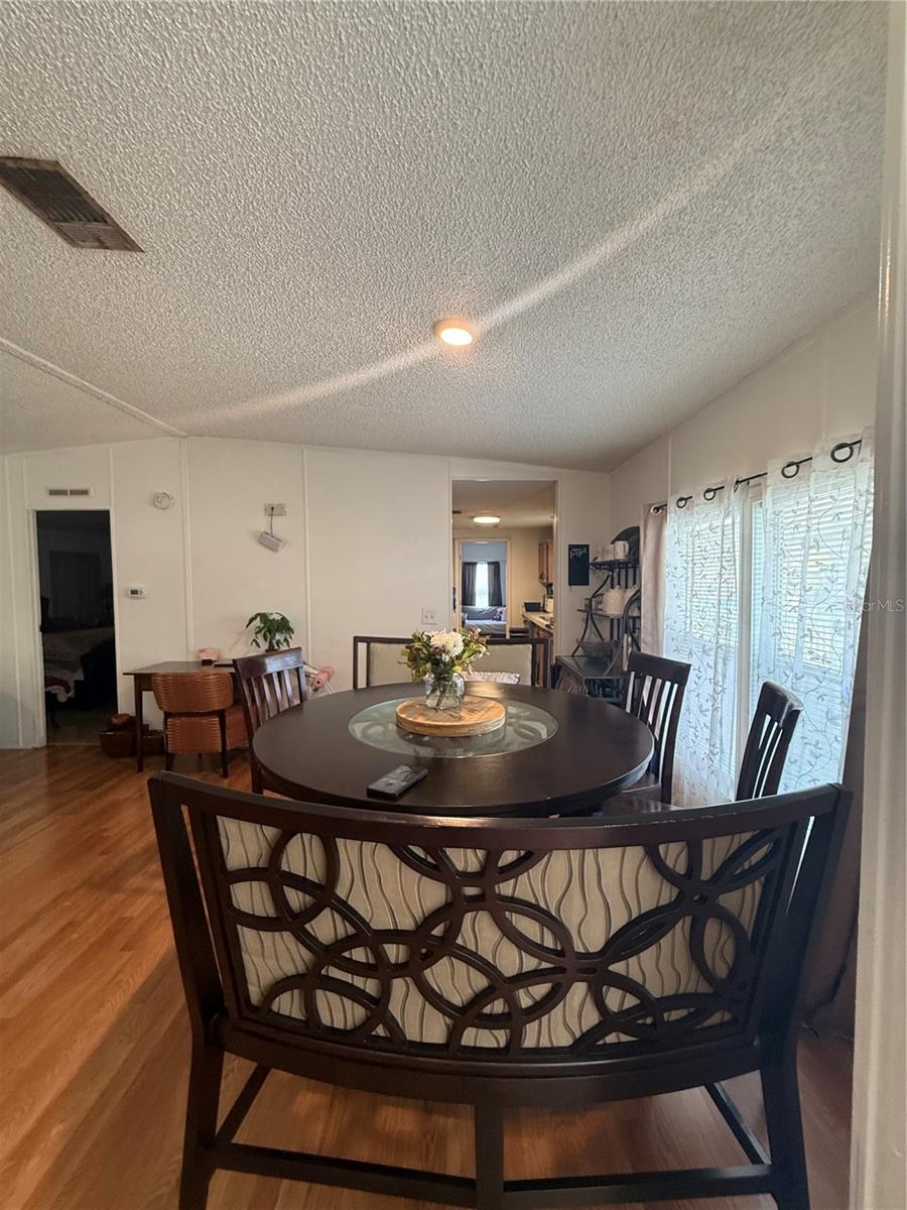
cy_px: 605
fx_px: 489
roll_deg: +0.1
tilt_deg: -0.8
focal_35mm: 14
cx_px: 454
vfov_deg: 102.1
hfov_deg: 85.7
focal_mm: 2.22
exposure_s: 1/60
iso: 250
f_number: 2.2
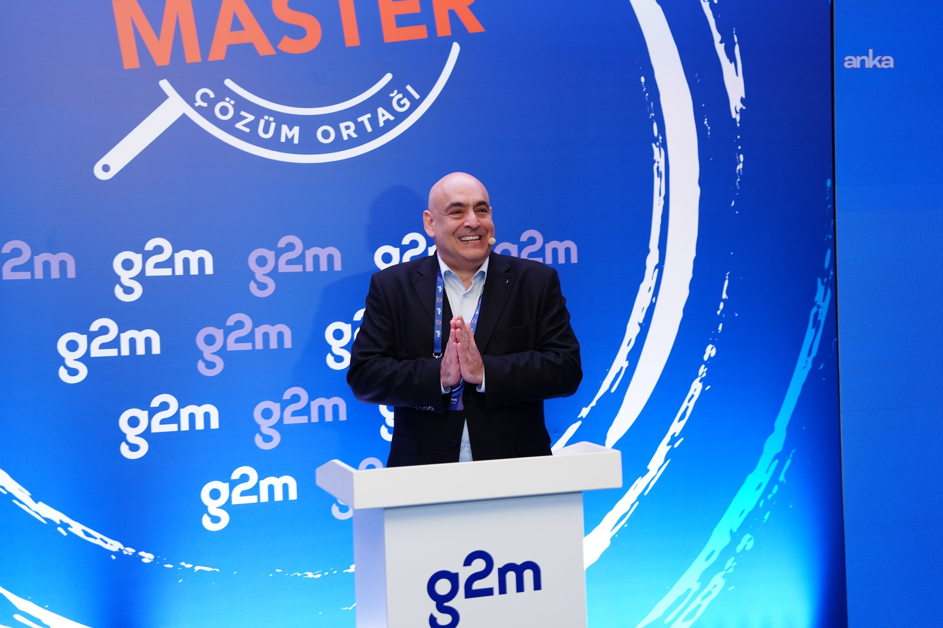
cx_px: 472
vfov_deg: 25.1
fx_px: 1414
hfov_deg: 36.9
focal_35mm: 54
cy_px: 314
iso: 640
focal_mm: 54
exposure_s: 1/100
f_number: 3.2
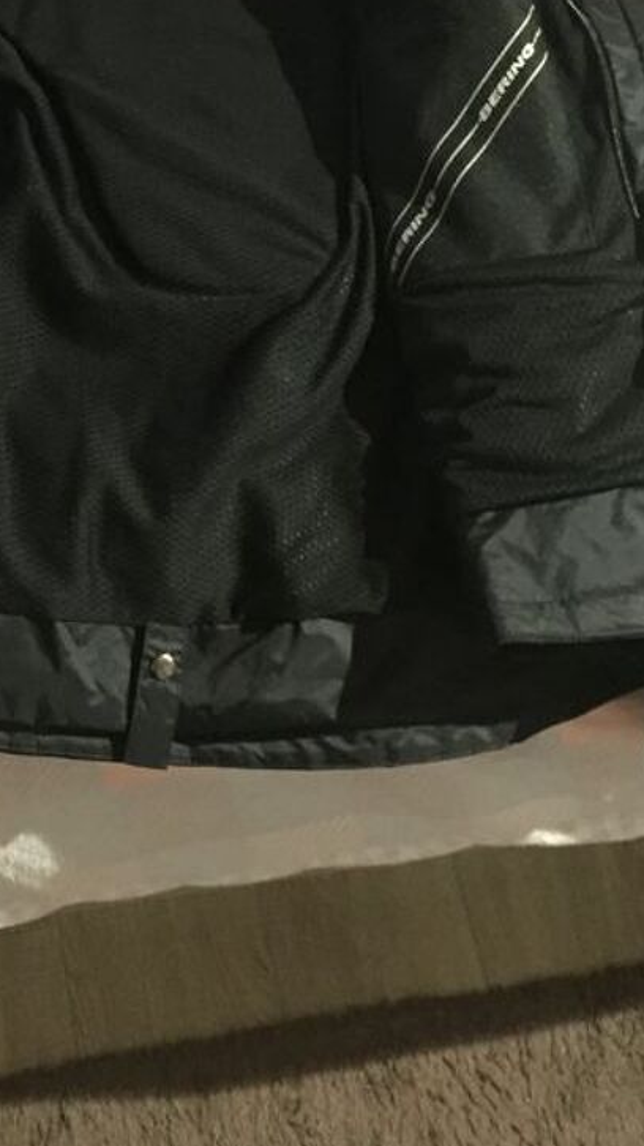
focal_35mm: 58
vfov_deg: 35.0
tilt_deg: -55.3
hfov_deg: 20.4
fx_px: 1762
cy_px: 252
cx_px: 96
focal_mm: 4.15
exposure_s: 1/17
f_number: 2.2
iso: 500
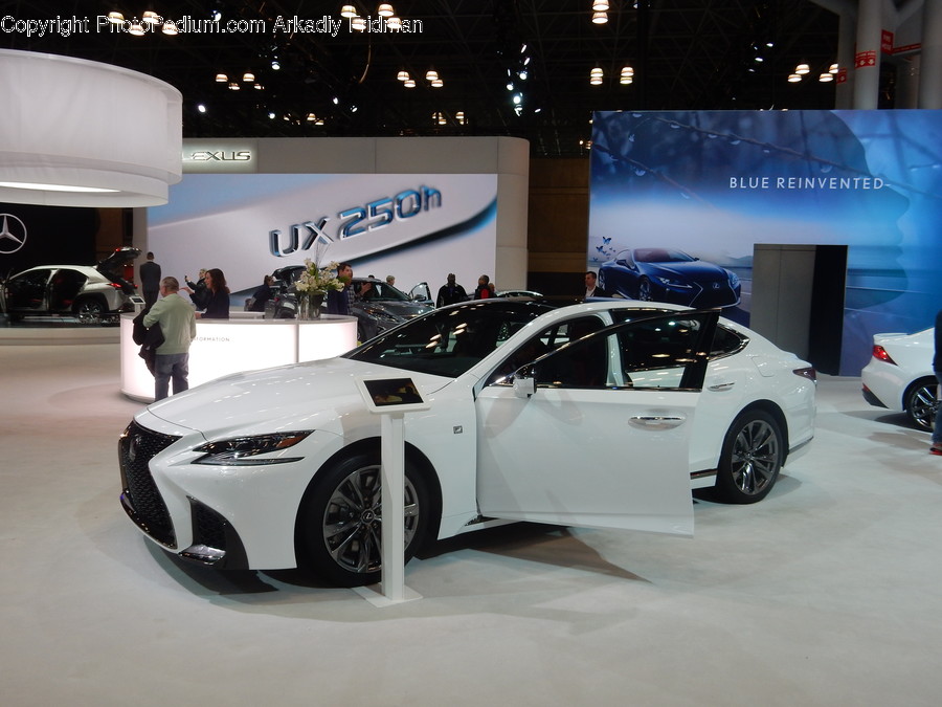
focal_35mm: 30
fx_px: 816
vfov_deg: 46.8
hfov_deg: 60.0
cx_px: 471
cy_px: 354
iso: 125
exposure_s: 1/60
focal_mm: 5.4
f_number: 4
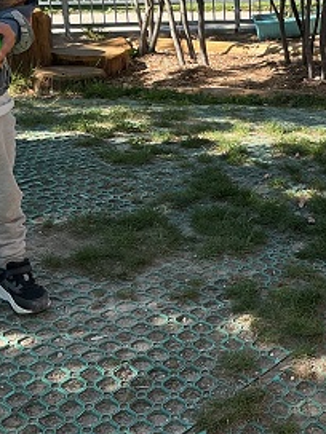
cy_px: 195
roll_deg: +0.7
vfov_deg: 27.4
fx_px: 892
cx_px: 382
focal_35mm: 71
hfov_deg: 19.6
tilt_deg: -18.8
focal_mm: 3
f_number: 1.8
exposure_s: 1/457
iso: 25
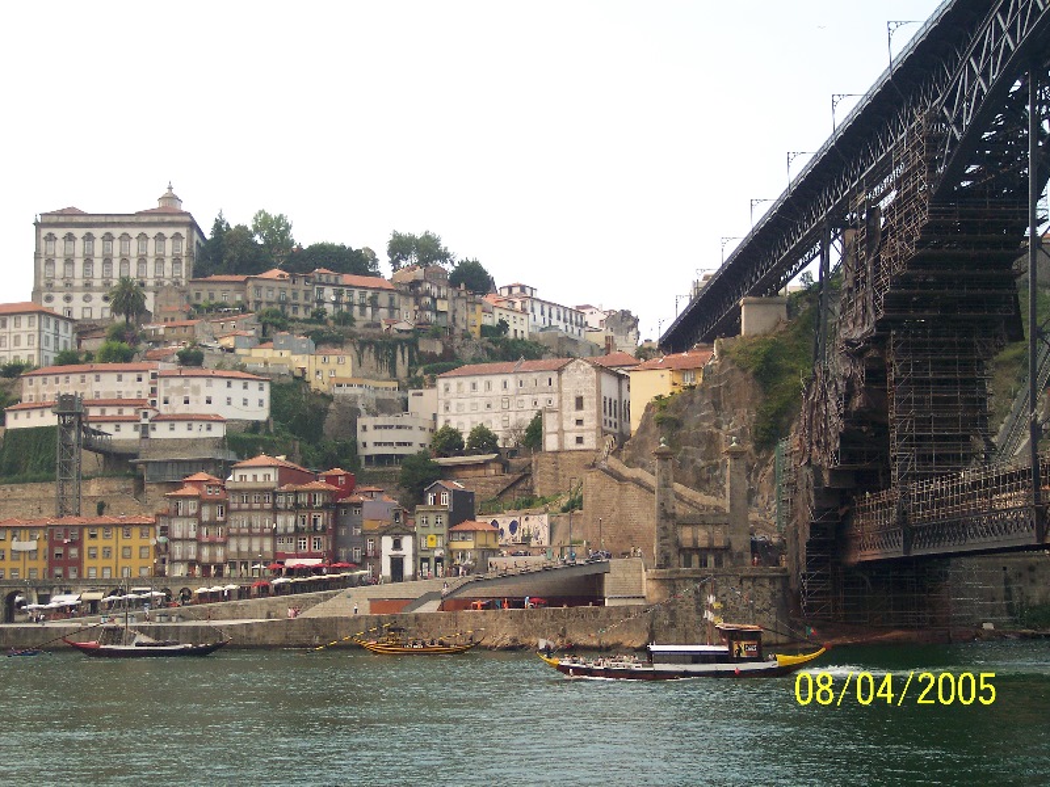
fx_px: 1547
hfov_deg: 37.5
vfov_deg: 28.6
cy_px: 394
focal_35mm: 51
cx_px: 525
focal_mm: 10.7
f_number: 3.4
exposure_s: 1/350
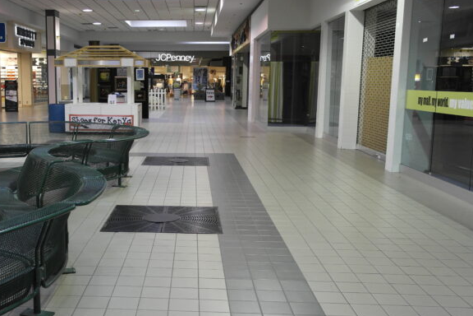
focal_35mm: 40
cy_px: 168
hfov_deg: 47.7
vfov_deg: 33.4
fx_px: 526
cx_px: 159
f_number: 3.5
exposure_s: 1/50
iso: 400
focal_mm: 20
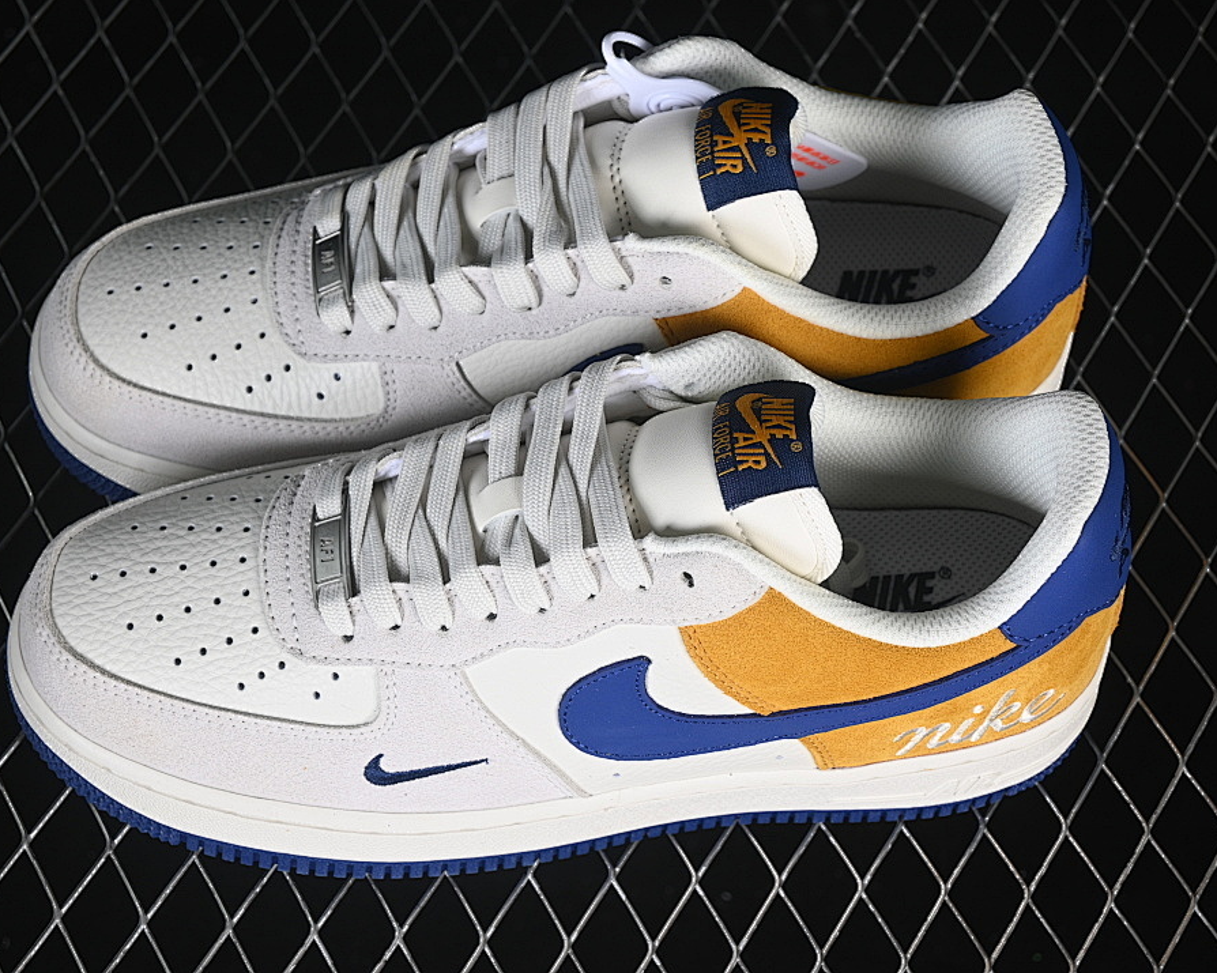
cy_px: 484
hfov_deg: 22.5
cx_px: 585
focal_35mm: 85
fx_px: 3061
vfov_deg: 18.1
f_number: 7.1
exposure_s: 1/80
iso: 160
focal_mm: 50
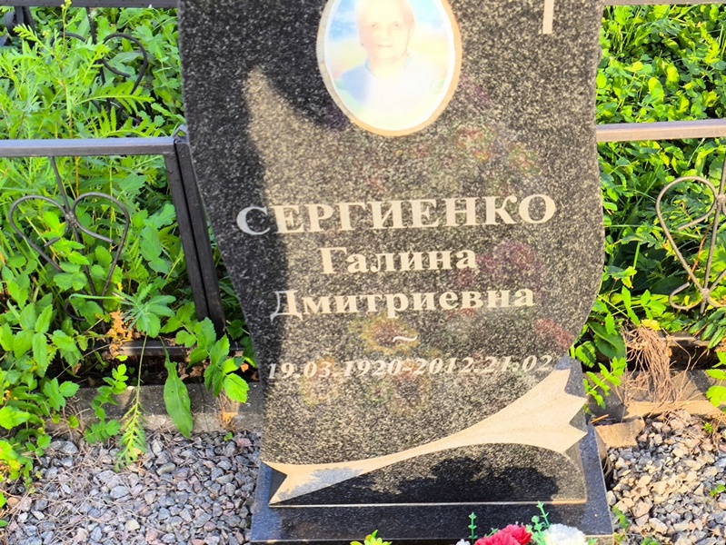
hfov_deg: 38.2
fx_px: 1049
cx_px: 363
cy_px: 272
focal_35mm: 50
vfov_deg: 29.1
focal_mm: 4.71
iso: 50
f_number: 1.7
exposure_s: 1/253
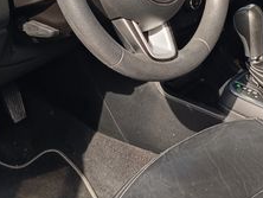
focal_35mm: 55
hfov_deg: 34.8
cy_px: 64
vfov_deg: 26.4
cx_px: 154
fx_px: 418
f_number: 1.5
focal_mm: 4.94
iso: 51
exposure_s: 1/210
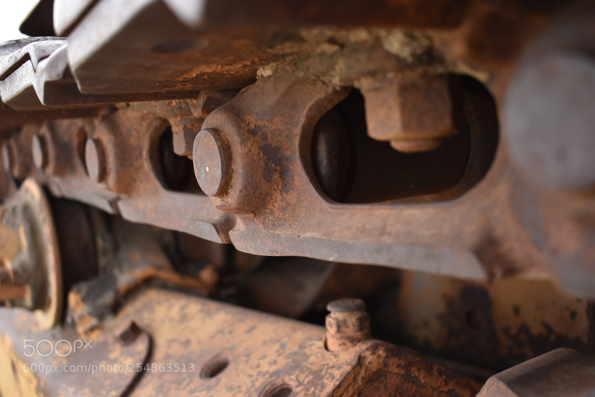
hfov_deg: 51.3
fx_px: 620
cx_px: 298
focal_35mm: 38
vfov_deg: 35.5
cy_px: 198
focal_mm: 25
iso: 200
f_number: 4.5
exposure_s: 1/200
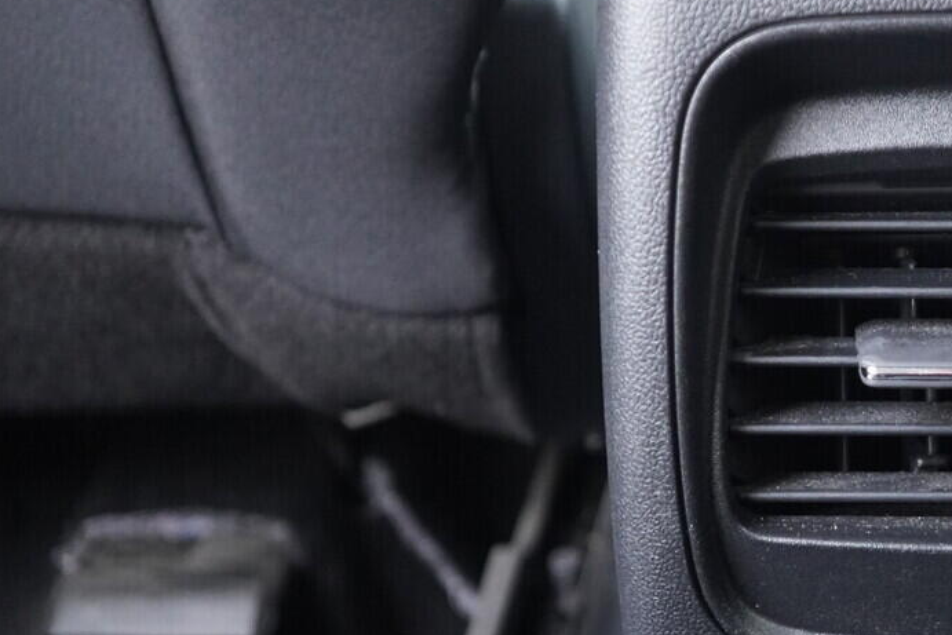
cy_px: 431
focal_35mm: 75
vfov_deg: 18.1
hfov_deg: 25.5
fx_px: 1984
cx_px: 984
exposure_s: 1/40
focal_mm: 24
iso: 2000
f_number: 2.8
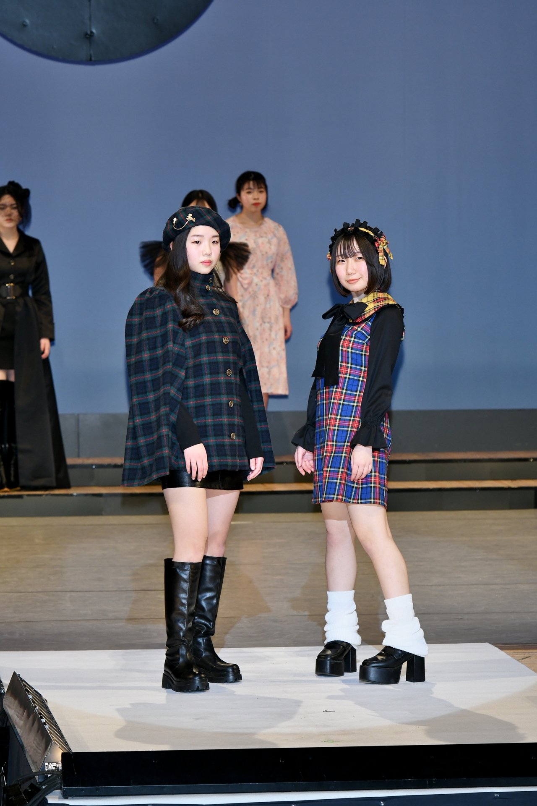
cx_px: 268
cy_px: 403
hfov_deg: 7.6
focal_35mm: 180
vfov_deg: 11.4
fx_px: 4027
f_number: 5.6
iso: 800
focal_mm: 120
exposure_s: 1/250
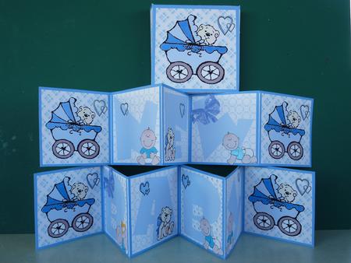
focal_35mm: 45
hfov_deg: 42.1
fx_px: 457
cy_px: 132
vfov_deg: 32.2
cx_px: 176
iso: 80
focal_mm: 7.3
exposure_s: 1/50
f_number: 3.7
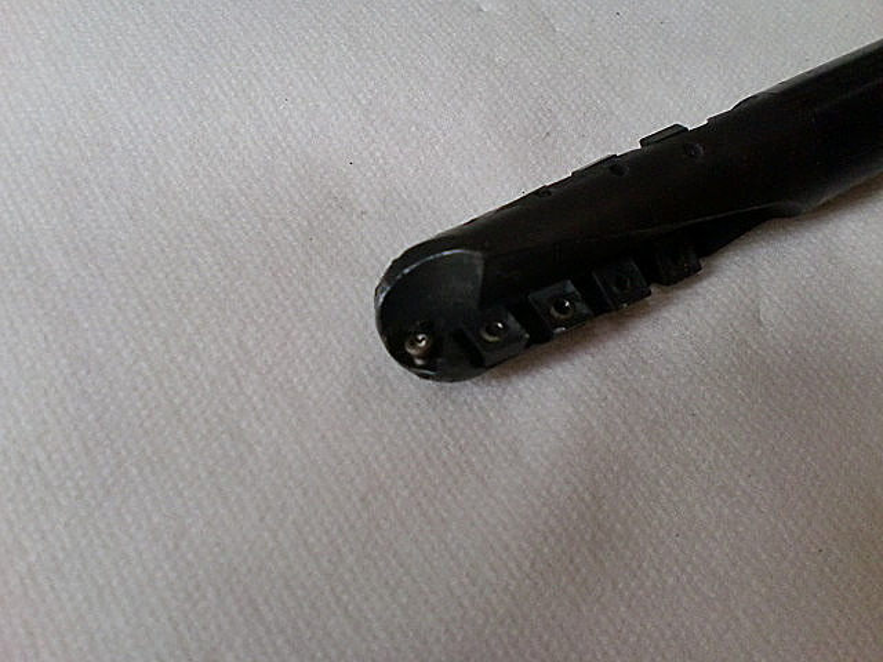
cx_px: 442
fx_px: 893
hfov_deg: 52.6
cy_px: 331
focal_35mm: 35
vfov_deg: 40.7
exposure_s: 1/60
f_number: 3.1
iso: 320
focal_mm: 6.3
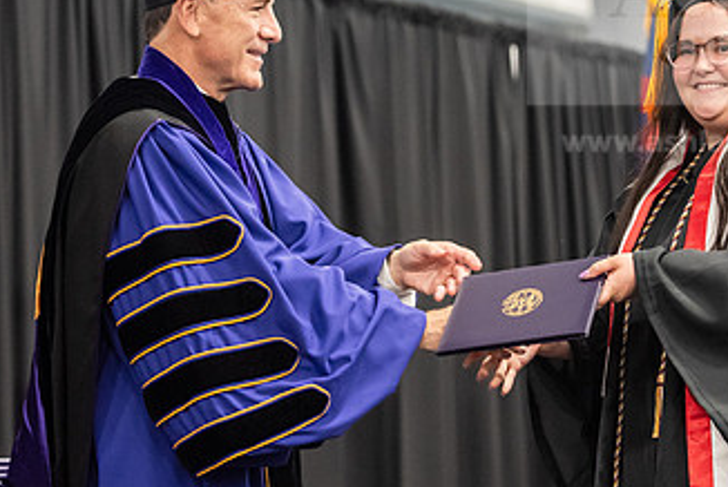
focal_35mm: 153
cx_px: 460
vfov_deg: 9.0
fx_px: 3097
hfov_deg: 13.4
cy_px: 189
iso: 3200
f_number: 3.2
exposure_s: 1/200
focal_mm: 86
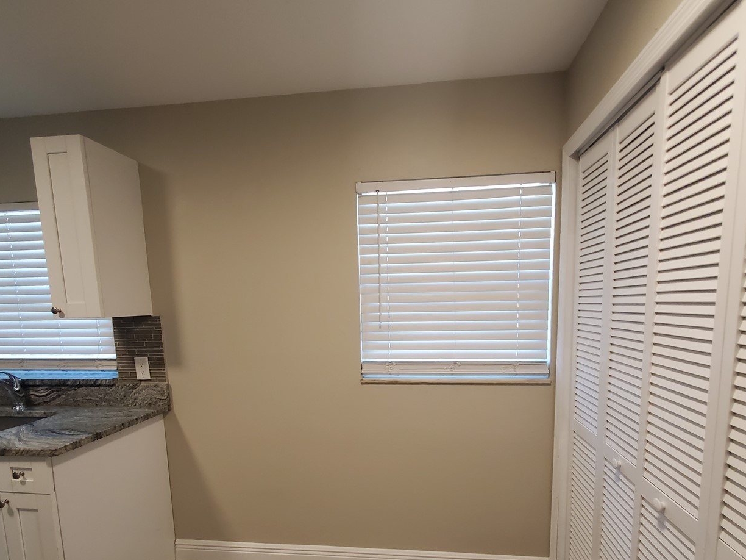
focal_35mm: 17
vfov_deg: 73.2
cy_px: 356
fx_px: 366
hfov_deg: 91.0
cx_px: 388
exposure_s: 1/60
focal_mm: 1.8
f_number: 2.2
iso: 250
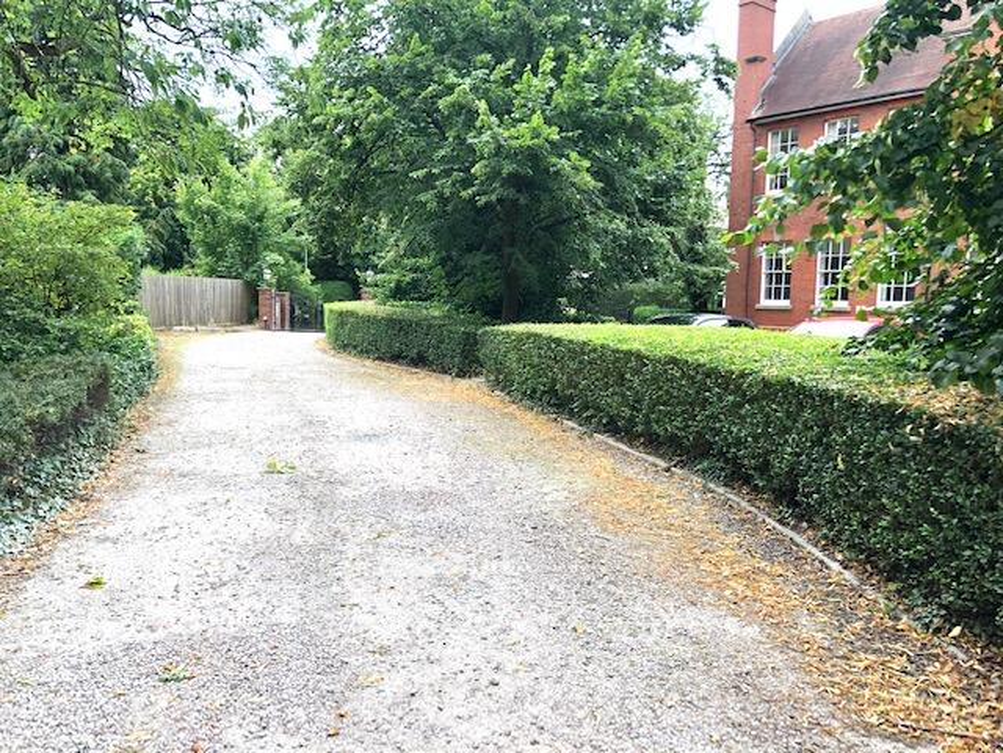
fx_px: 811
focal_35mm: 28
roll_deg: +0.0
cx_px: 502
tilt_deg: -5.4
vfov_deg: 49.7
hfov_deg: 63.4
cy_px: 376
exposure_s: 1/255
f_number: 1.8
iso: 20
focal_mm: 3.99
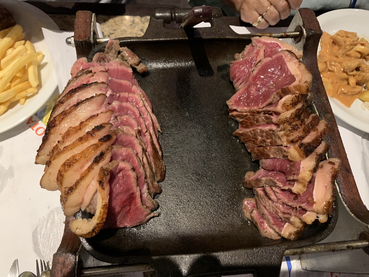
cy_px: 138
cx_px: 184
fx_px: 277
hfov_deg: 67.3
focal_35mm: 26
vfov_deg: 53.1
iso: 320
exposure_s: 1/30
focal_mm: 4.25
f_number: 1.8
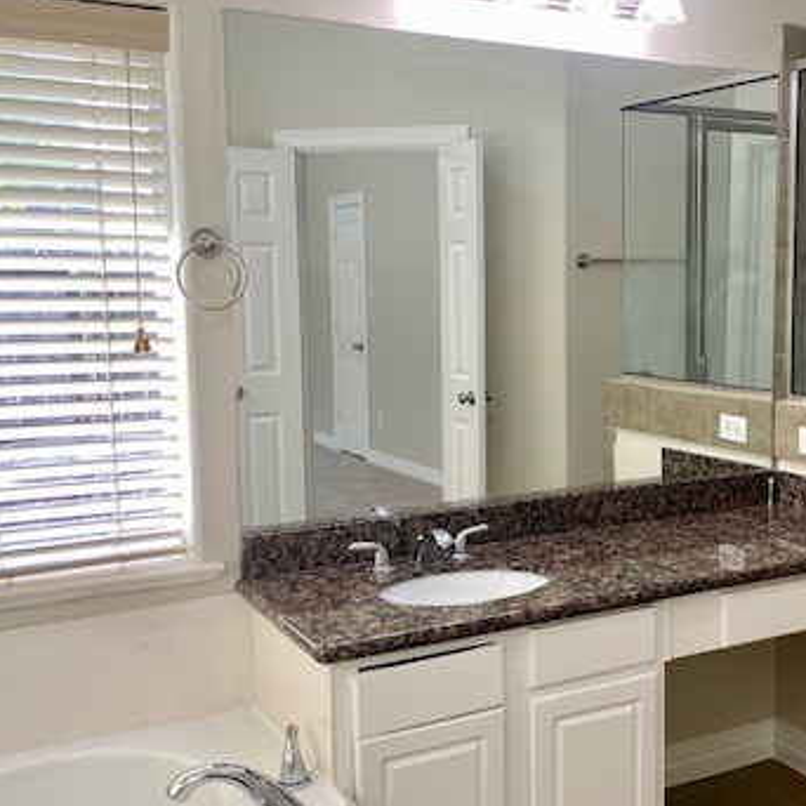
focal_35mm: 43
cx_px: 601
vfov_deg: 39.2
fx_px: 1133
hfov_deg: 38.2
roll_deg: -0.2
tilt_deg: -5.8
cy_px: 410
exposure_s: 1/120
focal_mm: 4.25
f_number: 1.8
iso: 40
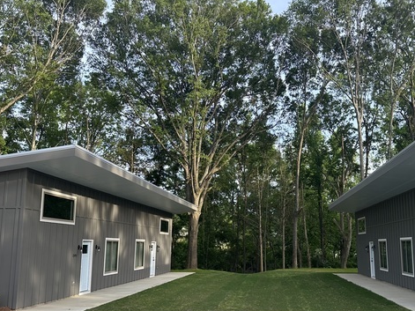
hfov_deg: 53.6
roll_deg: -0.1
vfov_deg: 41.6
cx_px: 246
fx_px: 408
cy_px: 188
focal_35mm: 34
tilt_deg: +8.2
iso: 80
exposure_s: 1/642
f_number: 1.78
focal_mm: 6.86
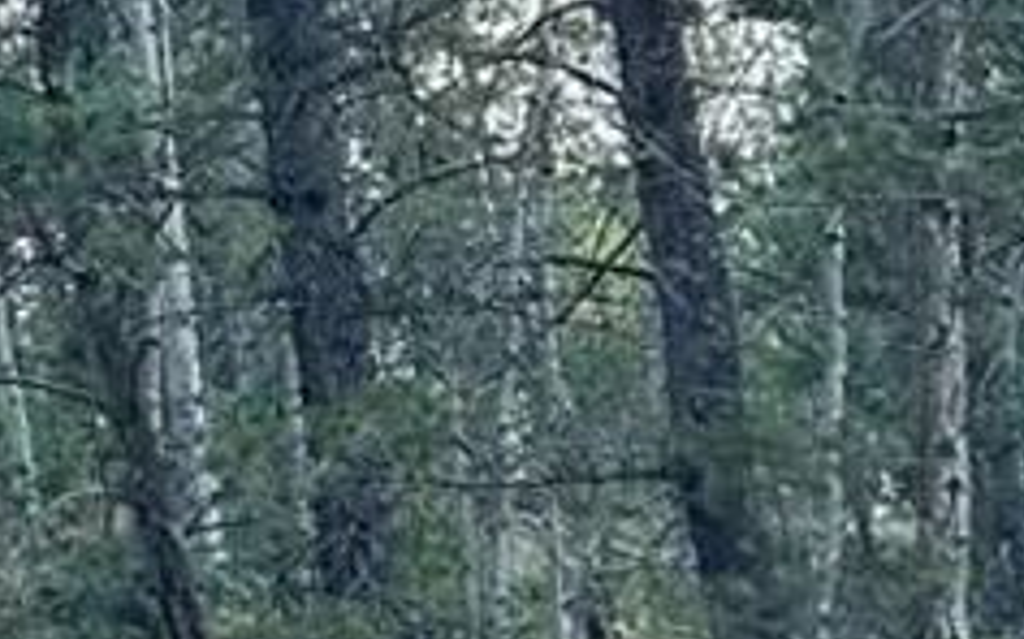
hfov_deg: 12.3
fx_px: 4436
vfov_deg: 8.2
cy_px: -6
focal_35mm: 159
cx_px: -674
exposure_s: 1/166
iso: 50
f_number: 1.5
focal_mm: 5.7
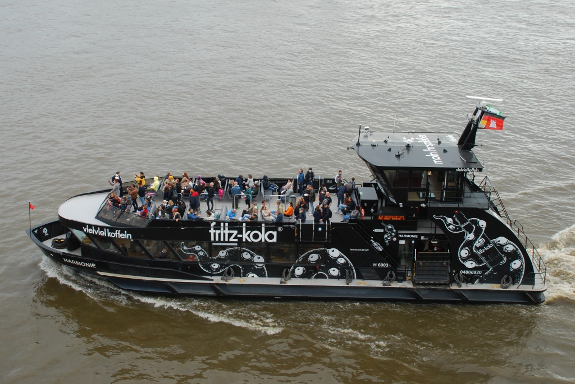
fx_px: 671
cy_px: 192
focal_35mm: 42
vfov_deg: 32.0
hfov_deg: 46.4
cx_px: 288
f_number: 7.1
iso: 200
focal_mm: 28
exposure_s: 1/60
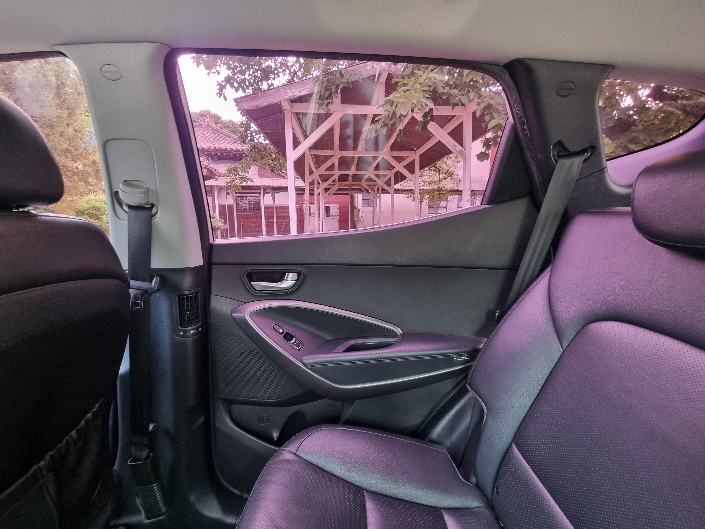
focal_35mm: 13
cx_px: 352
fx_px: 265
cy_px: 264
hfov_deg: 106.2
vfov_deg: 89.9
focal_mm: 2.2
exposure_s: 1/30
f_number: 2.2
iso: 320
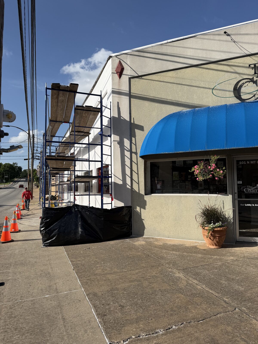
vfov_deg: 71.6
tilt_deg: +3.2
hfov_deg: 56.8
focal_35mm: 24
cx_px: 129
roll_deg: +0.3
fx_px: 239
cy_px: 172
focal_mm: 6.76
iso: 80
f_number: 1.78
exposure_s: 1/6173
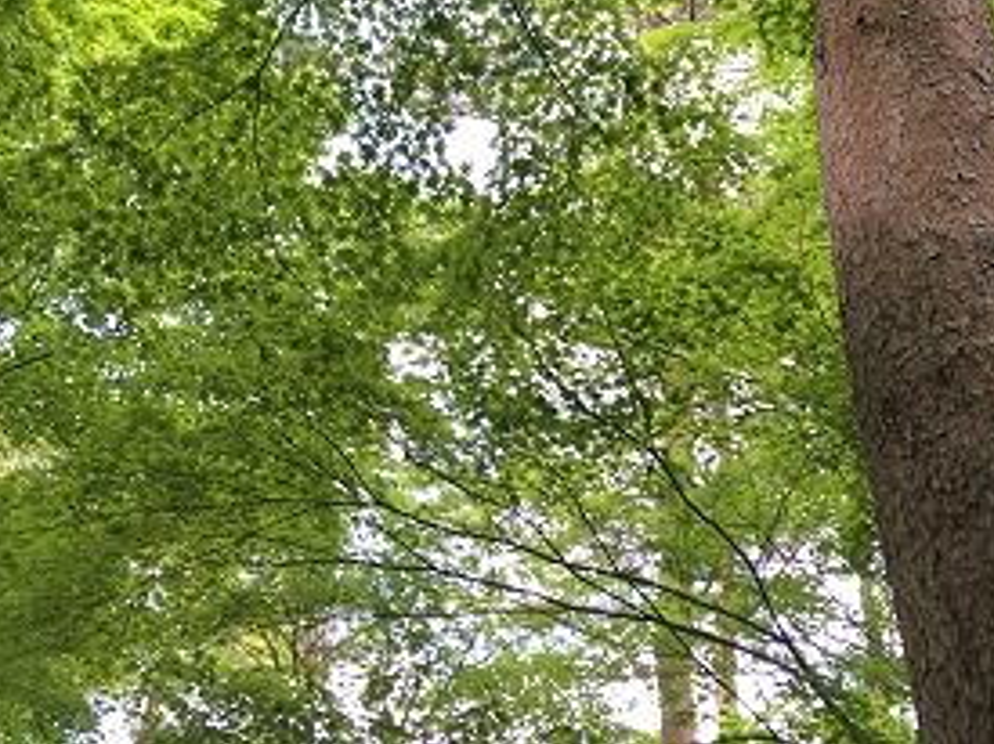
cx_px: 387
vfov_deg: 24.6
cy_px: 16
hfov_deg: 33.7
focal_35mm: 57
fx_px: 1636
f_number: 2.2
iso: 25
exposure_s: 1/60
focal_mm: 4.15
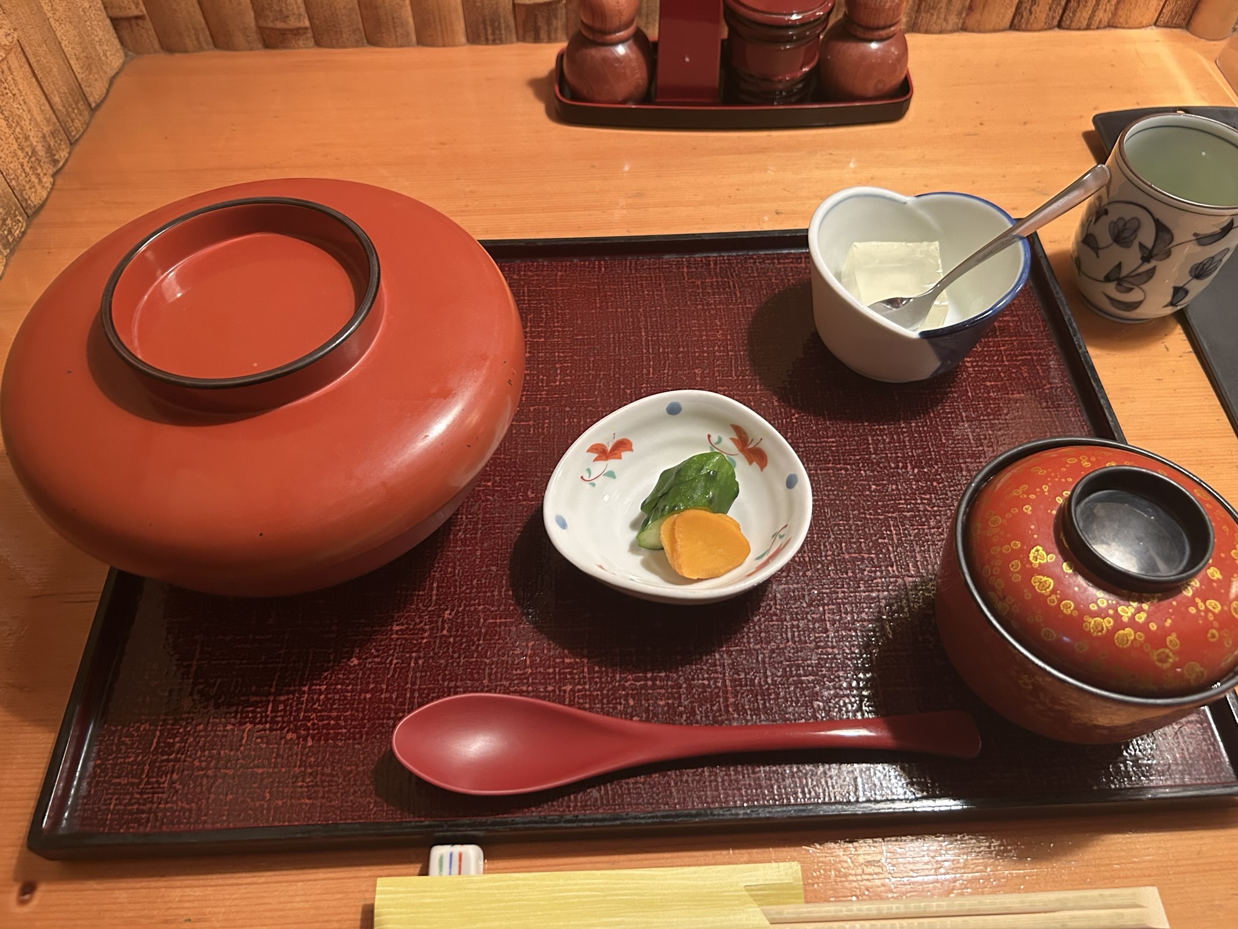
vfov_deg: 53.1
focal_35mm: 26
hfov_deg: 67.3
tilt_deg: -53.7
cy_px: 464
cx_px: 619
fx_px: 930
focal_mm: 5.7
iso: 400
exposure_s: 1/33
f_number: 1.5
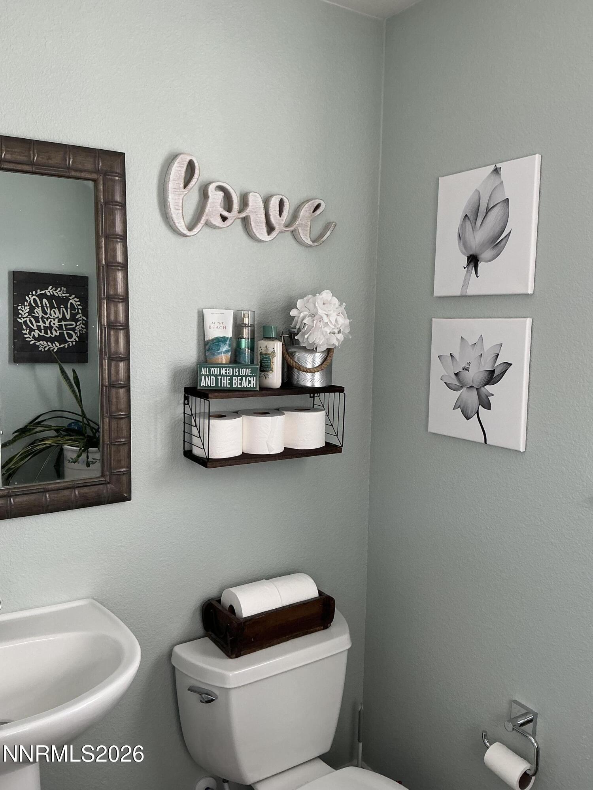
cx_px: 296
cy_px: 395
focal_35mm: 28
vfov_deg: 63.4
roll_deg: -1.0
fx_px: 640
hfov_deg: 49.7
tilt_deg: -6.4
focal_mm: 3
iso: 50
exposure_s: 1/122
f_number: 1.8
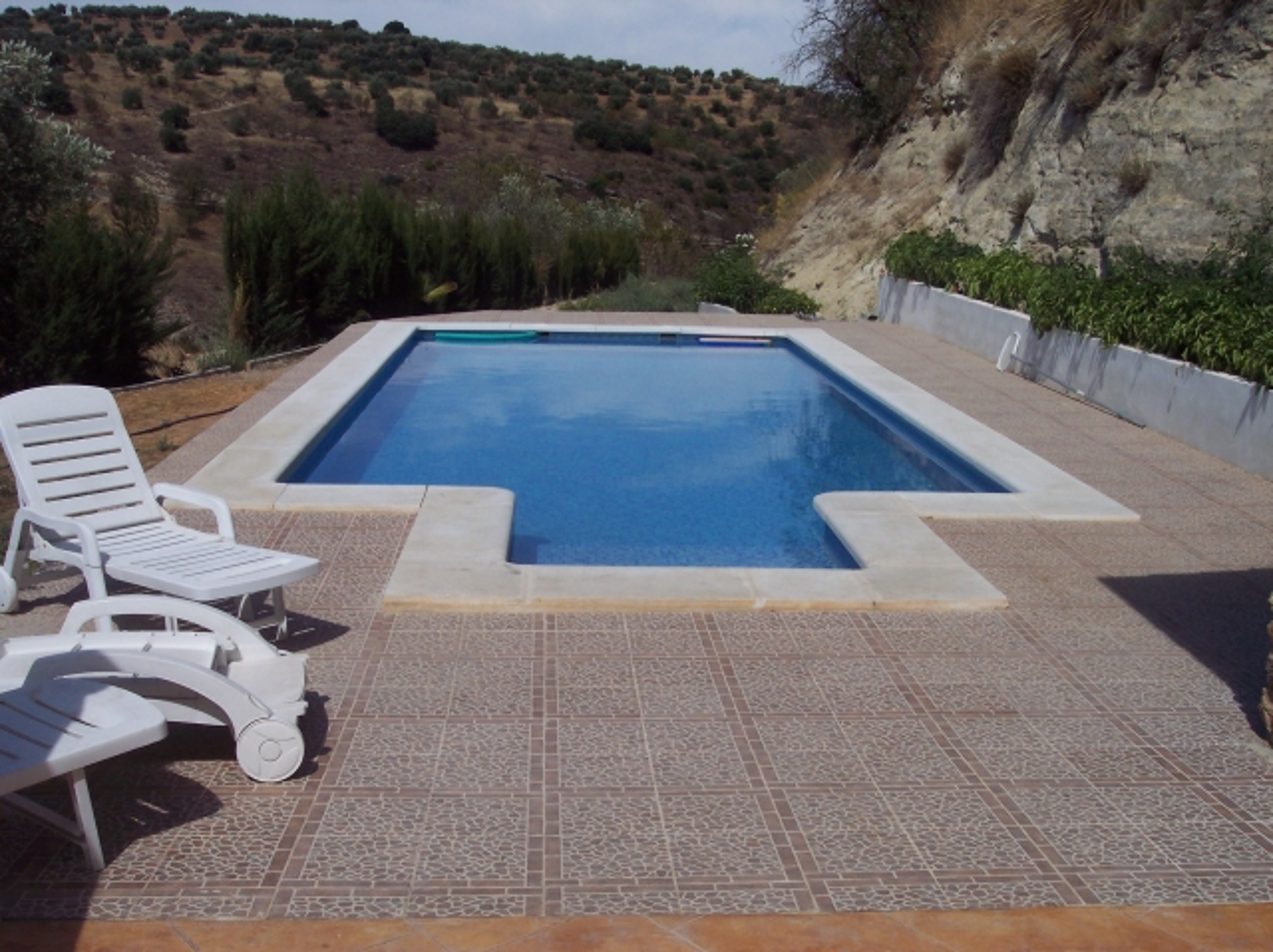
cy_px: 476
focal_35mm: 38
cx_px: 636
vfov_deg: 37.7
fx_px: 1396
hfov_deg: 49.0
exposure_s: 1/1000
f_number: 4.8
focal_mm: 8
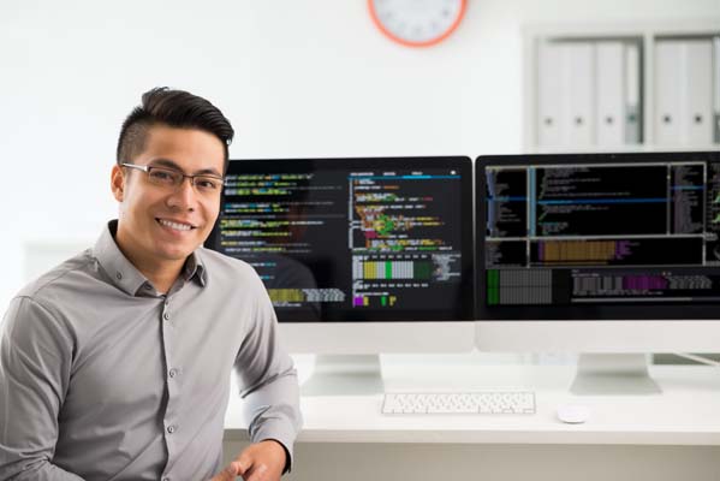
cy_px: 240
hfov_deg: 23.9
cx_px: 360
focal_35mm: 85
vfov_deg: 16.1
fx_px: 1701
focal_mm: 85
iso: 125
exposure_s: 1/100
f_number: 2.8
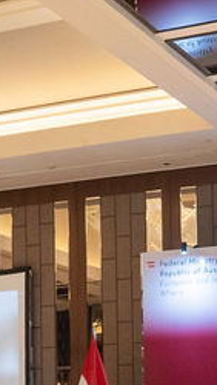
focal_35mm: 103
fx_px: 1051
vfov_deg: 19.7
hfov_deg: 11.8
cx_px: 55
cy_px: 435
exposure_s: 1/160
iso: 1000
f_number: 2.8
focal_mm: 24
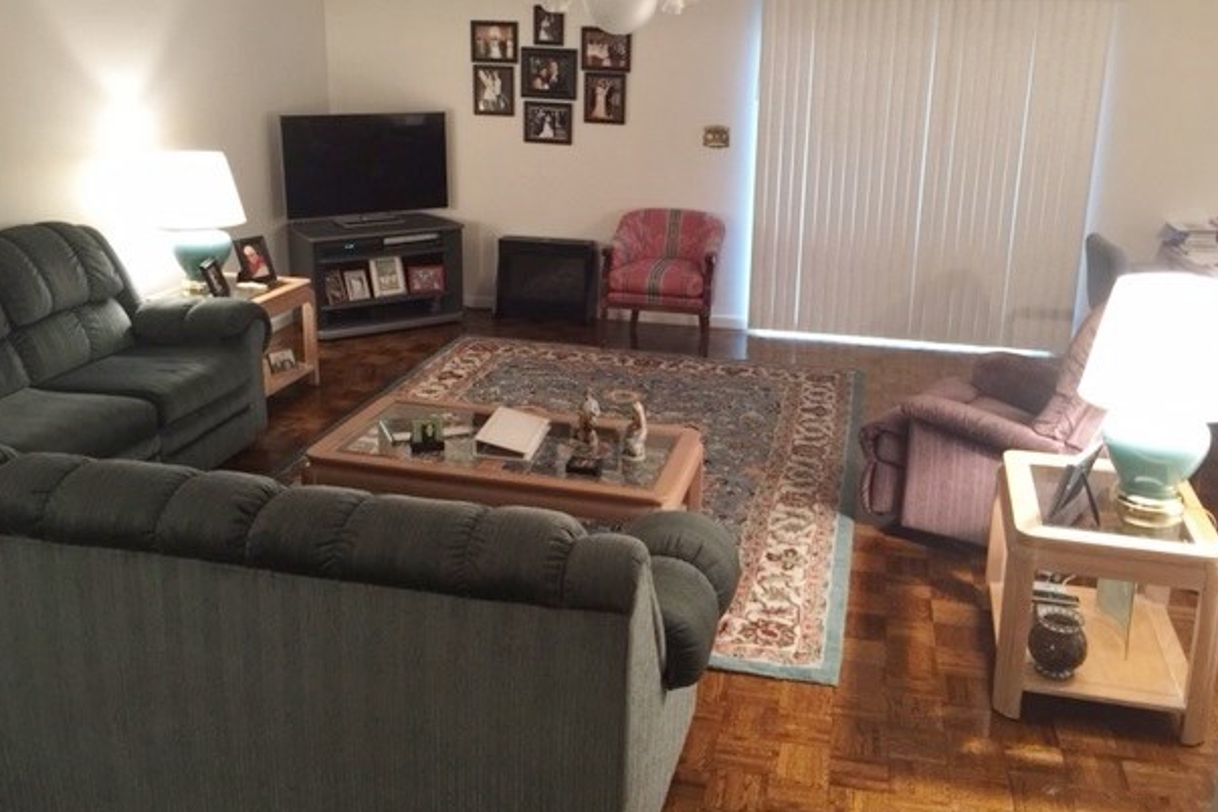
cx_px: 632
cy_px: 337
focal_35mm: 32
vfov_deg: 41.0
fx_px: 1083
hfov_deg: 58.7
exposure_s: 1/15
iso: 125
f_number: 2.2
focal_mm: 4.15
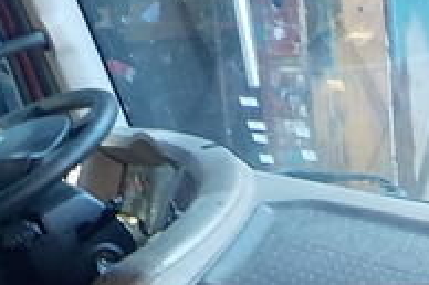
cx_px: 416
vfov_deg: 12.7
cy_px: 411
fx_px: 1226
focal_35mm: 103
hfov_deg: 19.3
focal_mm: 4.1
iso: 280
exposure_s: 1/30
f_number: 3.3
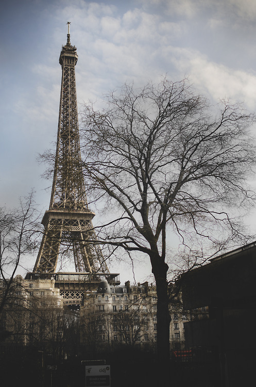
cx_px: 128
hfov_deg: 31.8
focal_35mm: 42
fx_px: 450
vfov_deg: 46.5
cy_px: 194
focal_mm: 28
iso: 200
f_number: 2.8
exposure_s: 1/4000
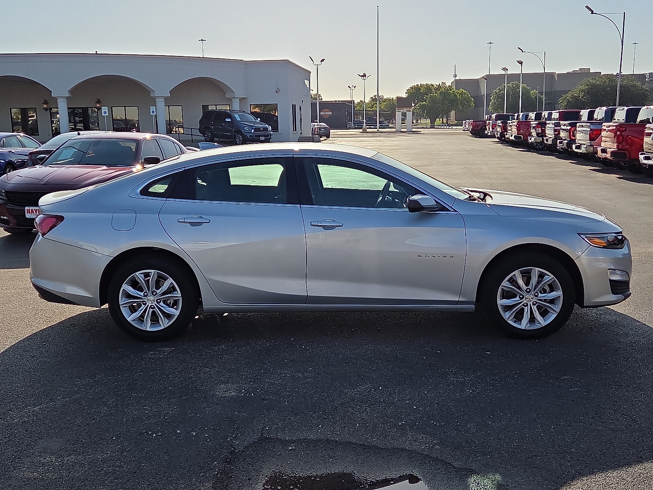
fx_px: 698
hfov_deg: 50.1
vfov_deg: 38.7
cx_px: 326
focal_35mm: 37
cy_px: 245
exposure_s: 1/3333
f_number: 1.8
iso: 25
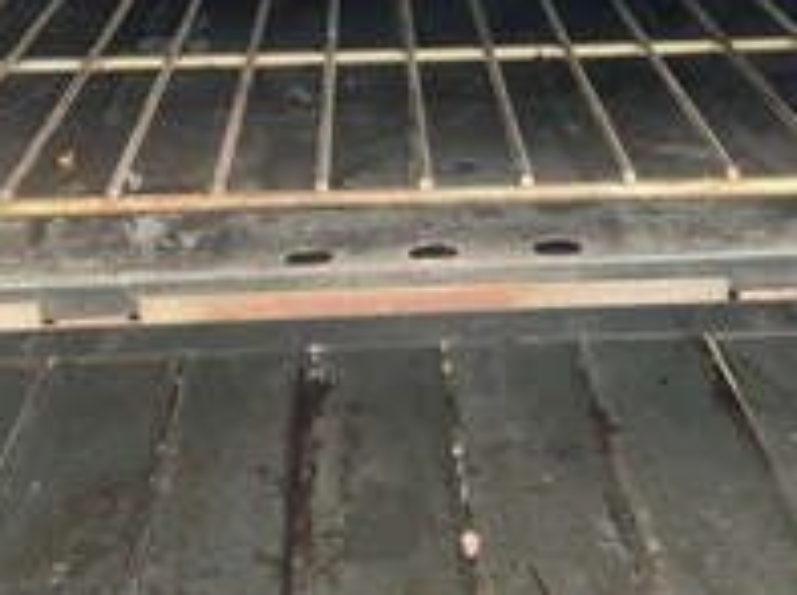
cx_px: 409
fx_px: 1356
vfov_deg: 23.8
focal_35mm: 59
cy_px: 20
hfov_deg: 32.8
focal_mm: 3
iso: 40
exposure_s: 1/122
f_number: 1.8
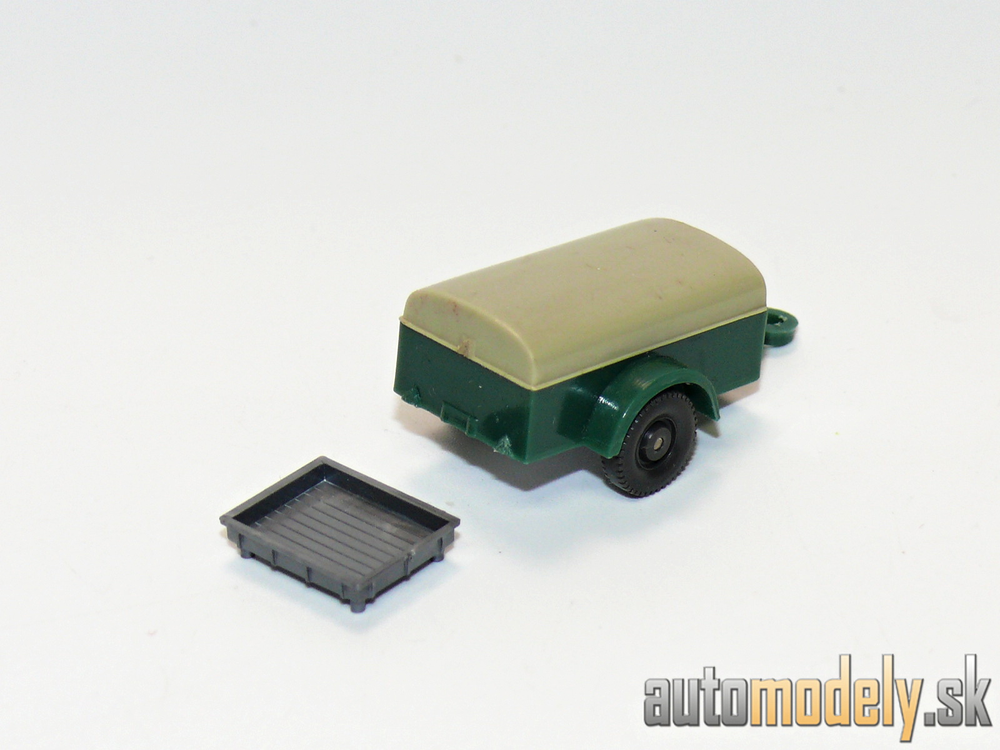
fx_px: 4218
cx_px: 500
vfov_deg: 10.2
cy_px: 375
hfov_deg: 13.5
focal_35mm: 146
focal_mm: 17.2
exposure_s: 1/30
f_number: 4
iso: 100
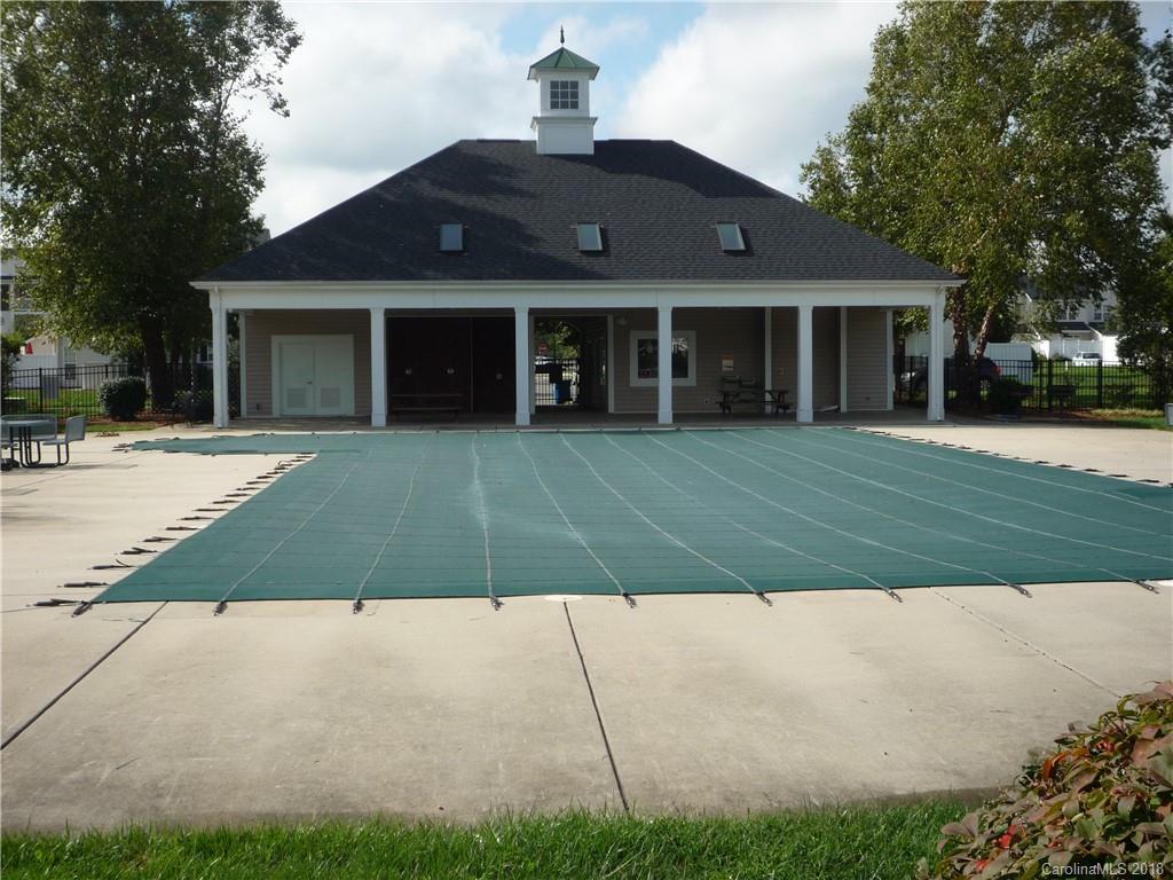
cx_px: 586
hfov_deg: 40.4
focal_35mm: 47
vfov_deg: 30.9
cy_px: 440
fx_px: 1593
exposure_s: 1/800
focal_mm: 8.3
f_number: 4.3
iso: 100
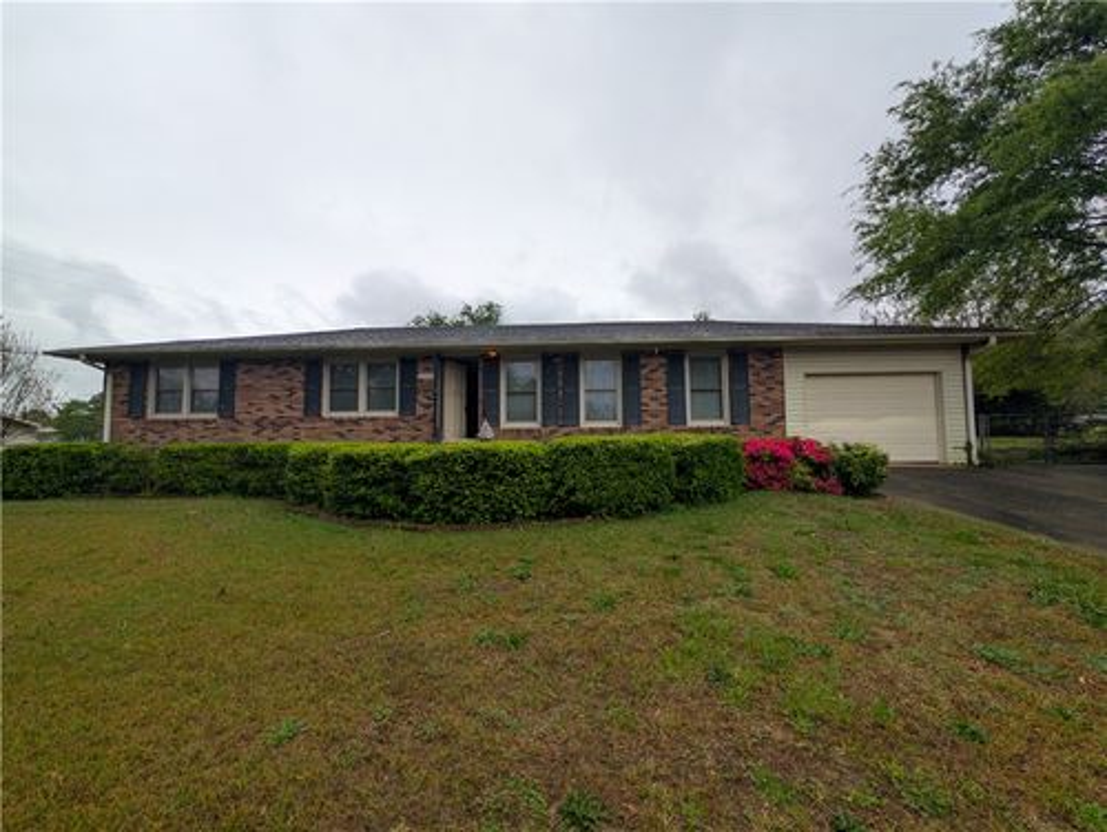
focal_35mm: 12
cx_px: 554
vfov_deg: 94.6
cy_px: 416
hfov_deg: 110.5
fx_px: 384
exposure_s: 1/1224
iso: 51
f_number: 1.7
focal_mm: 2.02
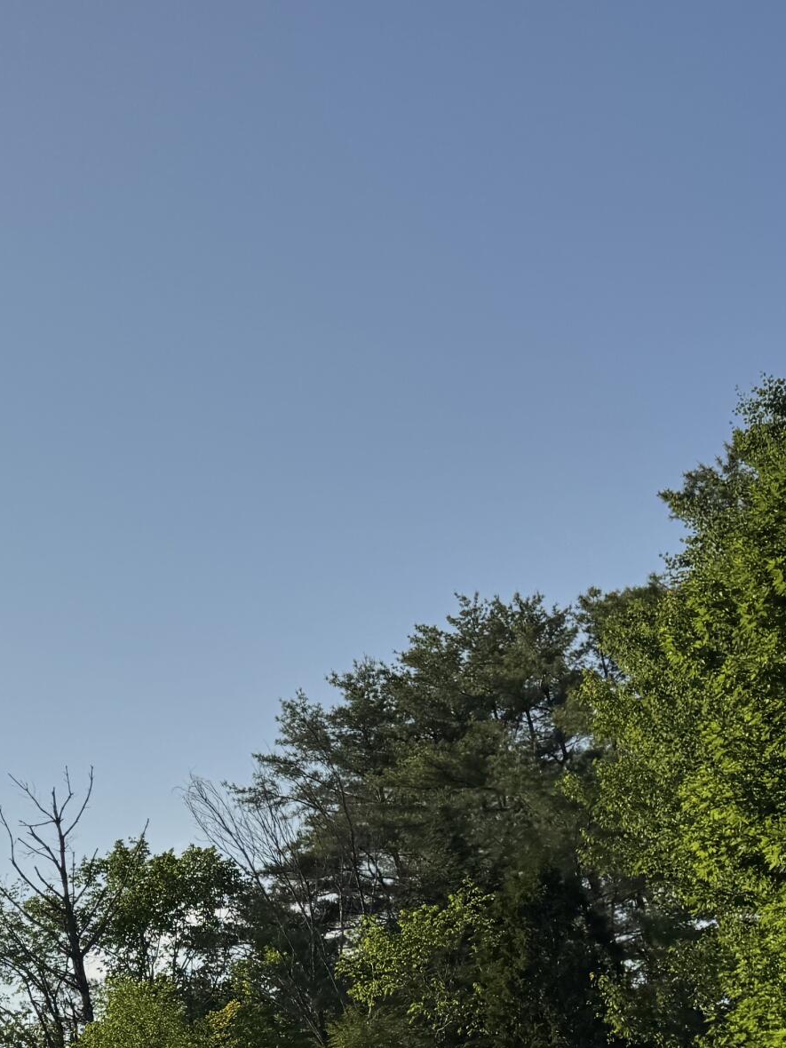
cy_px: 885
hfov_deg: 21.8
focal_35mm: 61
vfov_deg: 30.6
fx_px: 1847
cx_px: -220
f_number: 1.78
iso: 80
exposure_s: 1/10417
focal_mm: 6.76
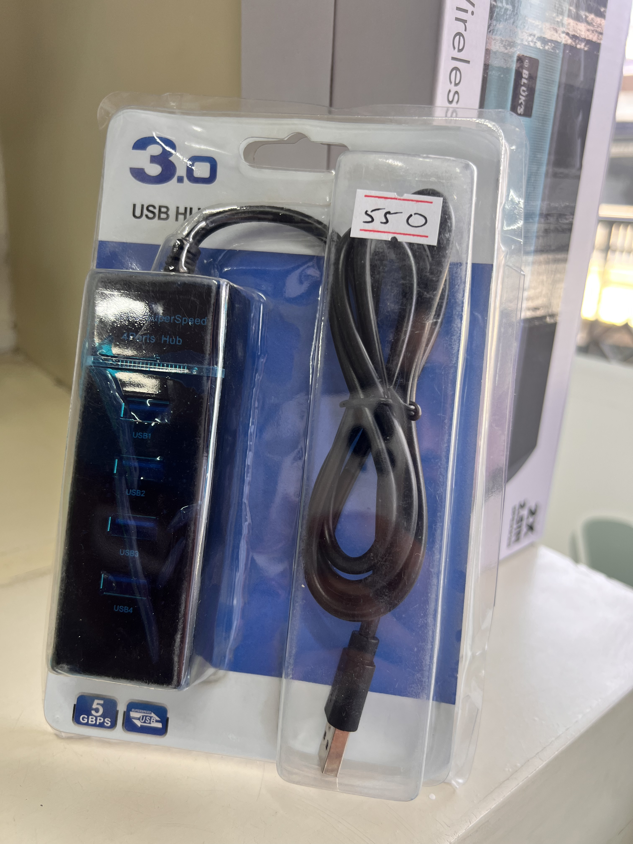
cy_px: 422
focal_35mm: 26
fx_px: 634
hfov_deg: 53.1
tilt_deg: -19.7
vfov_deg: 67.3
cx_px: 316
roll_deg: -3.2
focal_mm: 5.7
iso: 40
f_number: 1.5
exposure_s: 1/121
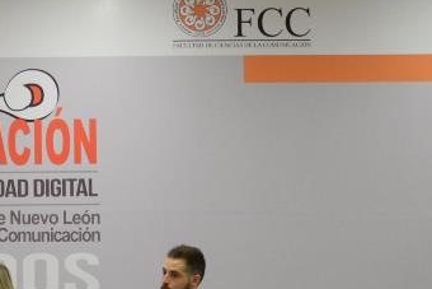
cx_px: -111
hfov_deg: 6.8
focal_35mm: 301
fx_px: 3613
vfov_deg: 4.6
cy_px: 340
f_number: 5.3
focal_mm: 100
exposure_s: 1/160
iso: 5000
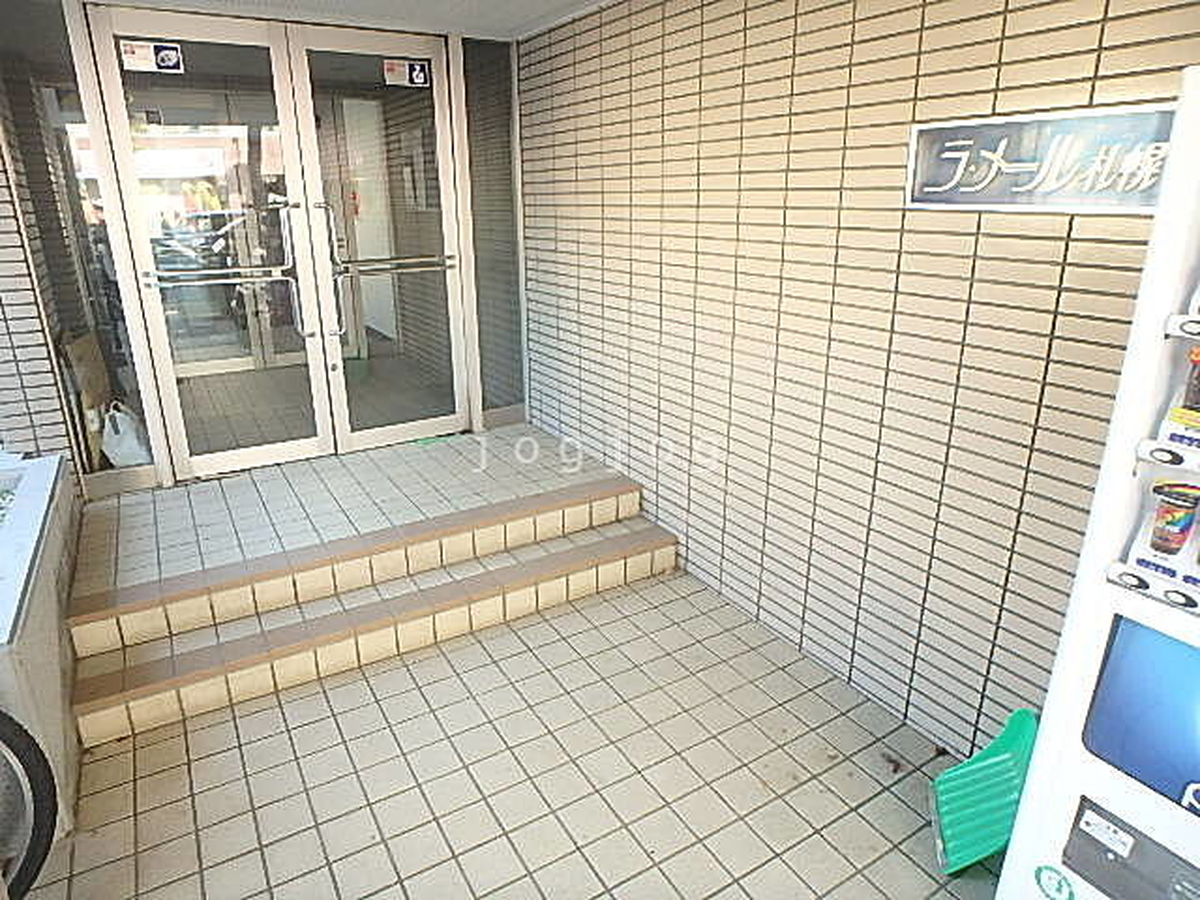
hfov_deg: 79.0
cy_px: 450
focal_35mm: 21
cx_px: 600
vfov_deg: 63.4
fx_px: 728
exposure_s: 1/30
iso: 250
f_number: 3.5
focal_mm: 3.7
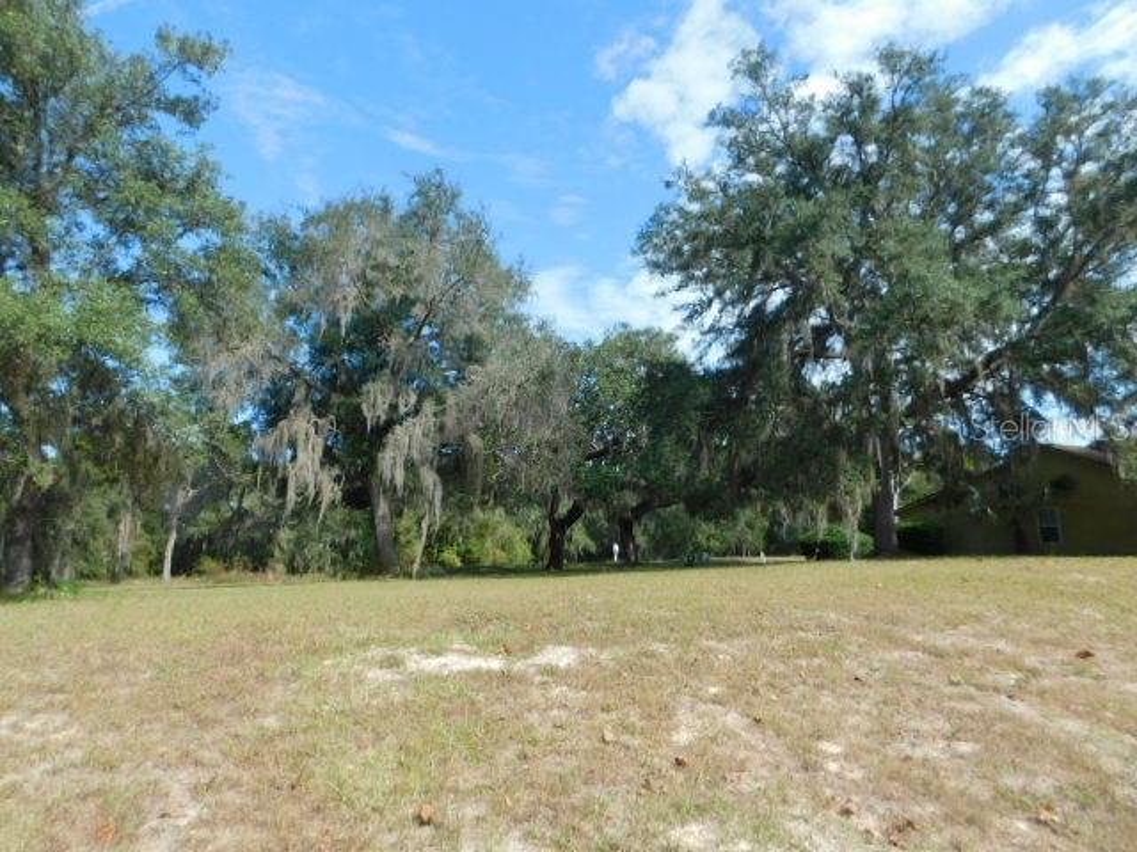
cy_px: 426
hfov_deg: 73.9
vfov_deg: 58.9
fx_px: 755
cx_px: 568
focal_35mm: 23
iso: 125
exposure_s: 1/800
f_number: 3
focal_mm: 4
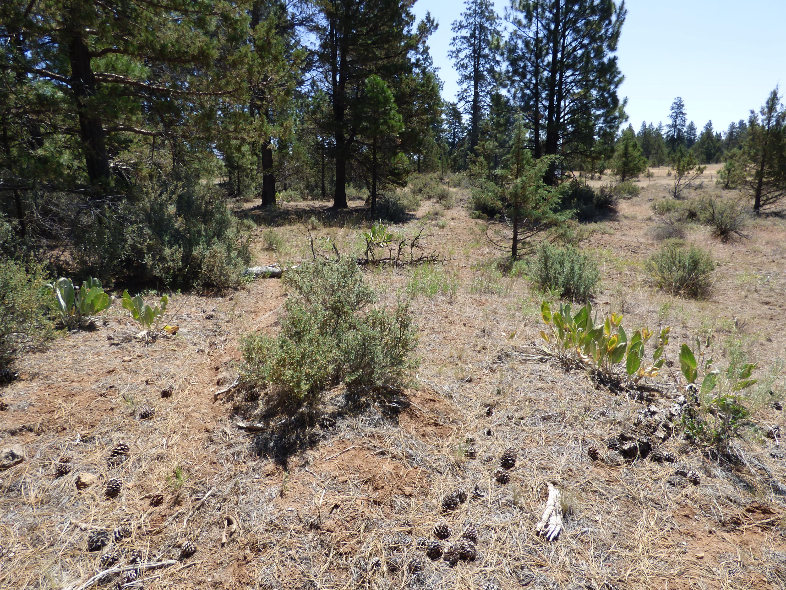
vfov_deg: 66.0
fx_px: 454
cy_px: 295
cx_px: 393
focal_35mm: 20
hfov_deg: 81.7
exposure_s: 1/1000
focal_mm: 3.58
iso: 100
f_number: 2.8
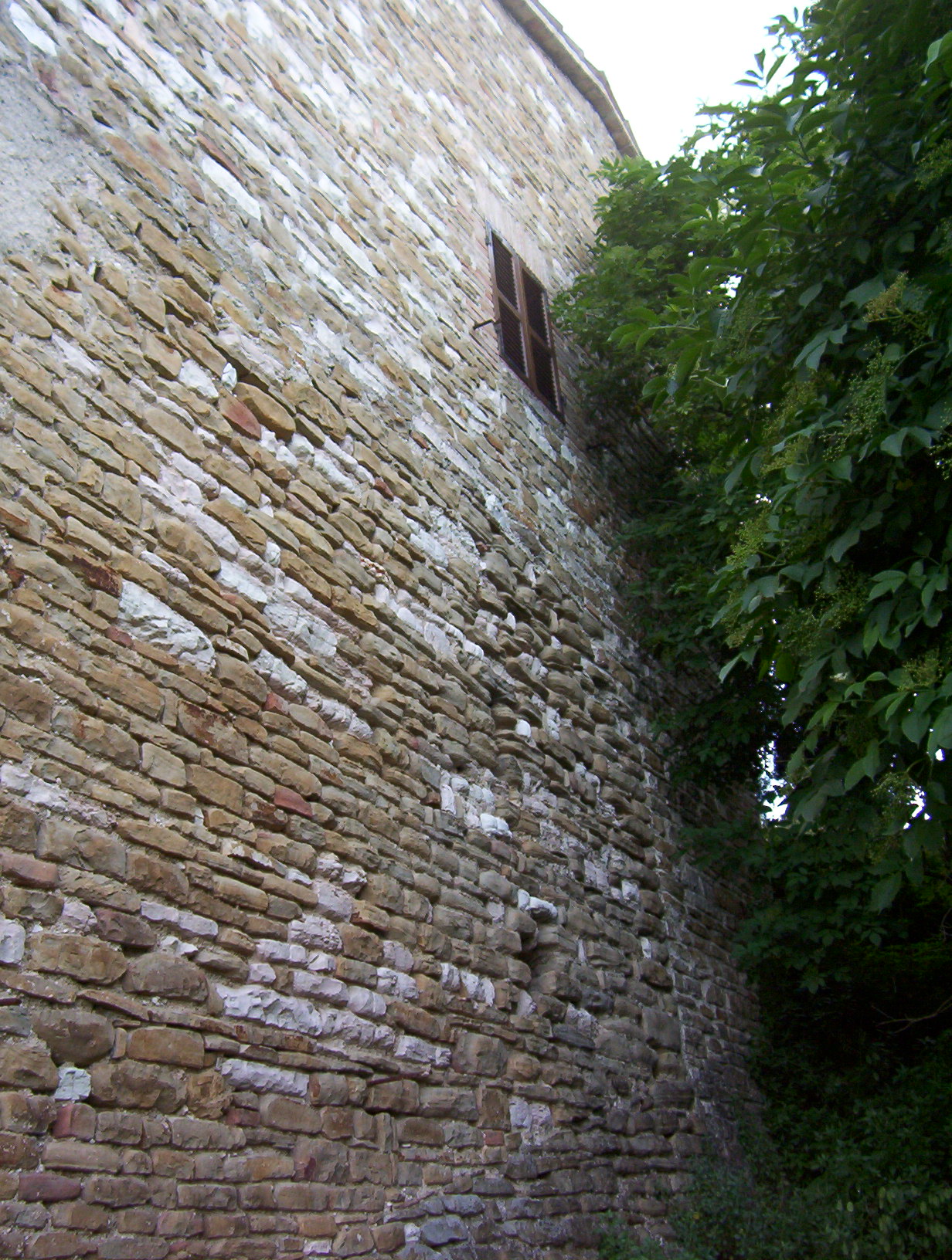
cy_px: 630
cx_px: 476
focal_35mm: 36
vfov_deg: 51.2
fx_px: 1315
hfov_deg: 39.8
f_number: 2.76
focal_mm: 5.54
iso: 100
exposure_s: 1/328
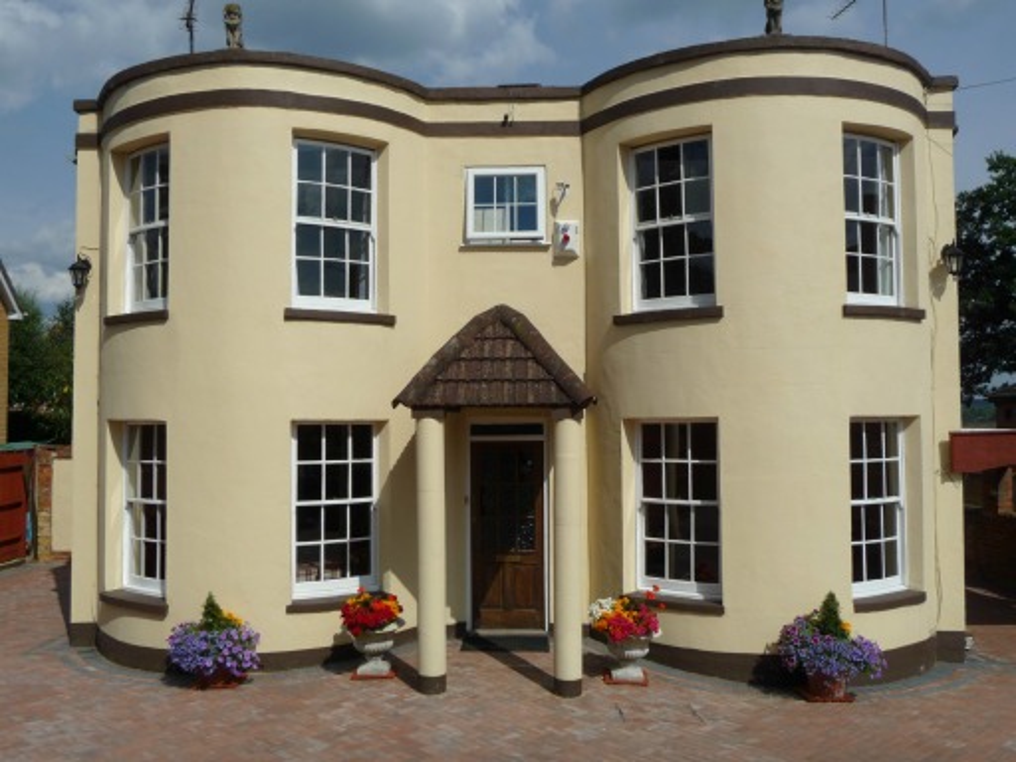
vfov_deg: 44.2
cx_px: 508
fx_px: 939
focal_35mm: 32
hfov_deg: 56.8
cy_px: 381
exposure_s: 1/640
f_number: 8
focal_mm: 5.3
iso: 100
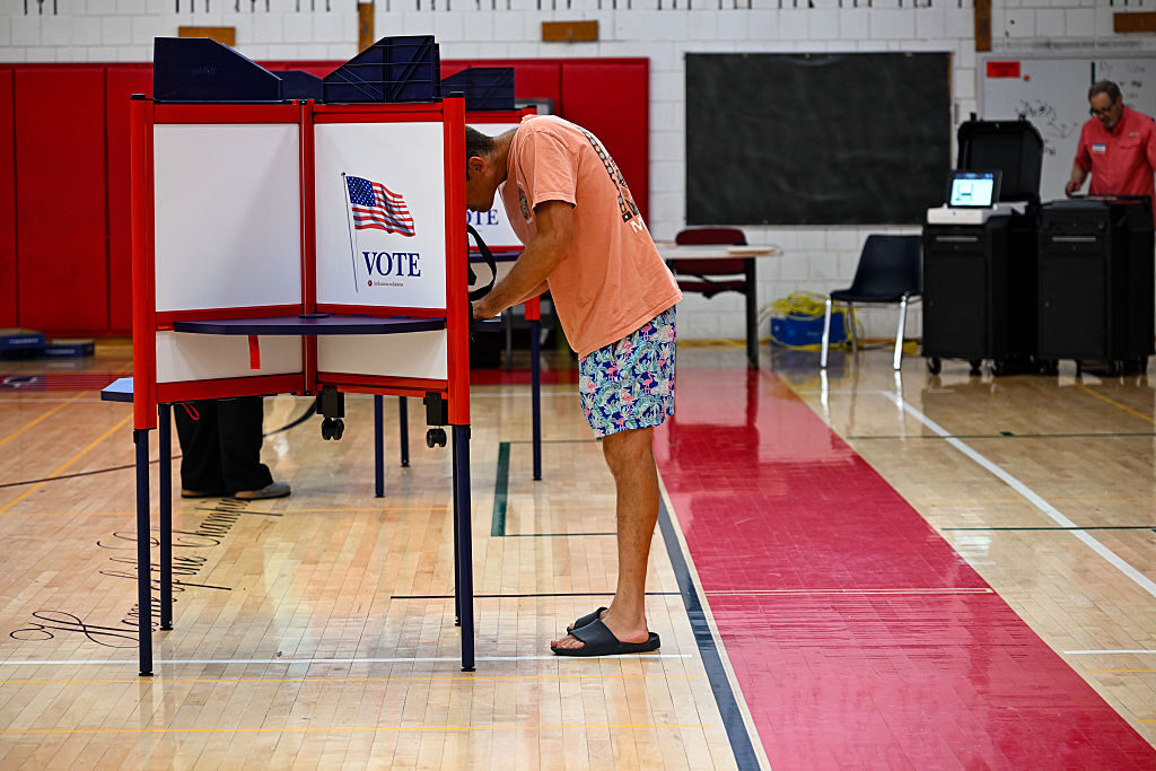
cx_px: 578
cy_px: 386
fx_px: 3083
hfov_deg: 21.2
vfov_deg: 14.3
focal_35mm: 96
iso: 1000
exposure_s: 1/100
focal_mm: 96
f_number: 4
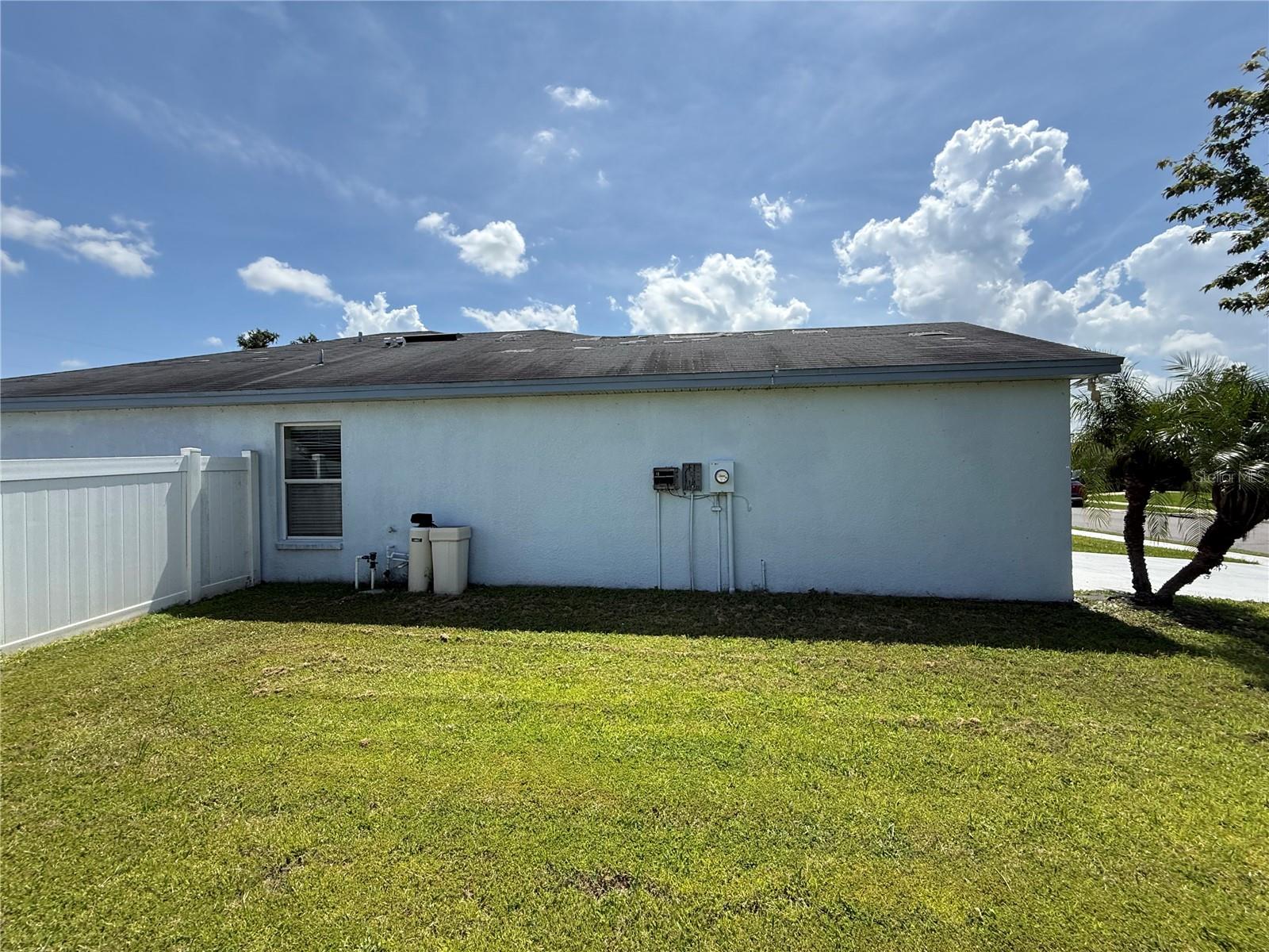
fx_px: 513
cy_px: 476
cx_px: 634
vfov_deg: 85.7
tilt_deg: +1.6
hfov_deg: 102.1
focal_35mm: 14
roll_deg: +2.0
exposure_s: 1/2092
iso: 50
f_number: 2.2
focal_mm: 2.22
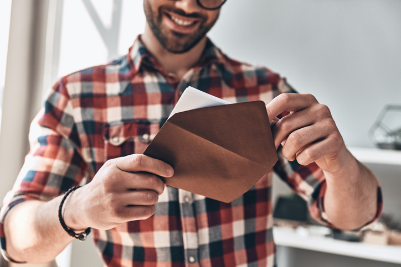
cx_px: 200
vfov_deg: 29.9
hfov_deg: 43.6
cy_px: 134
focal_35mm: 45
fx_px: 501
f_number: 3.5
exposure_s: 1/250
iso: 320
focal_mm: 45
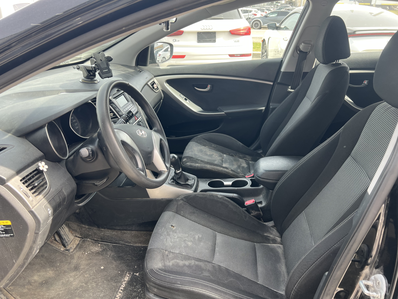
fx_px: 299
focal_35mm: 26
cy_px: 150
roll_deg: -0.3
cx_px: 199
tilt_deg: -25.7
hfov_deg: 67.3
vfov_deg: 53.1
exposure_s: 1/200
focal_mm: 5.7
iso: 50
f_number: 1.5
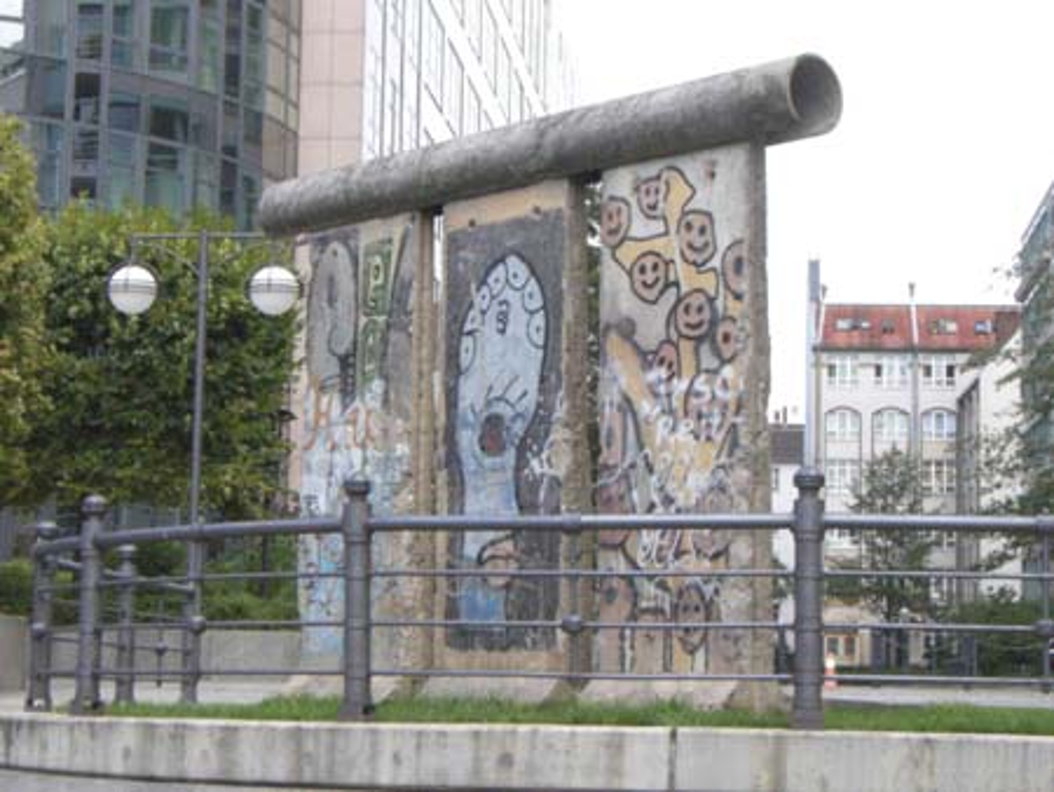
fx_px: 2407
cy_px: 396
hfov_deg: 24.7
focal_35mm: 79
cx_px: 527
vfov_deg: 18.7
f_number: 6.5
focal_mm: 12.8
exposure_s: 1/1250
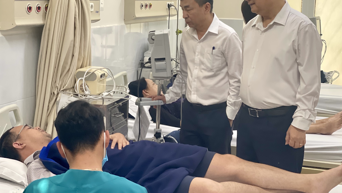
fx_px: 635
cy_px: 76
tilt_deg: -8.2
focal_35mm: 70
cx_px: 171
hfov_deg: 30.1
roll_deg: -2.3
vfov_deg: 17.2
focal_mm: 7.5
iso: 320
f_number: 2.2
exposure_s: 1/40
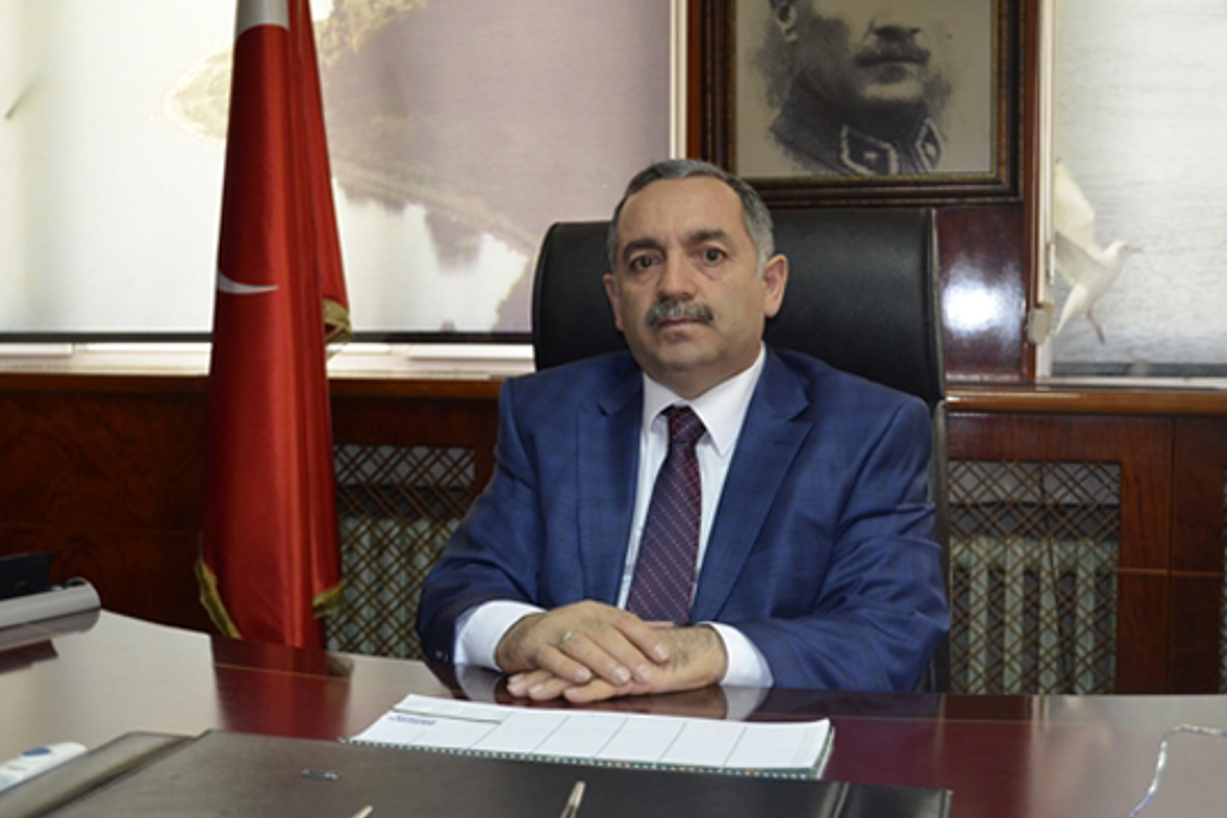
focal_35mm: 46
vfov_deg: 29.2
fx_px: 1568
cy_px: 404
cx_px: 603
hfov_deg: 42.7
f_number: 4.5
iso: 1600
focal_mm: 30
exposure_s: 1/60
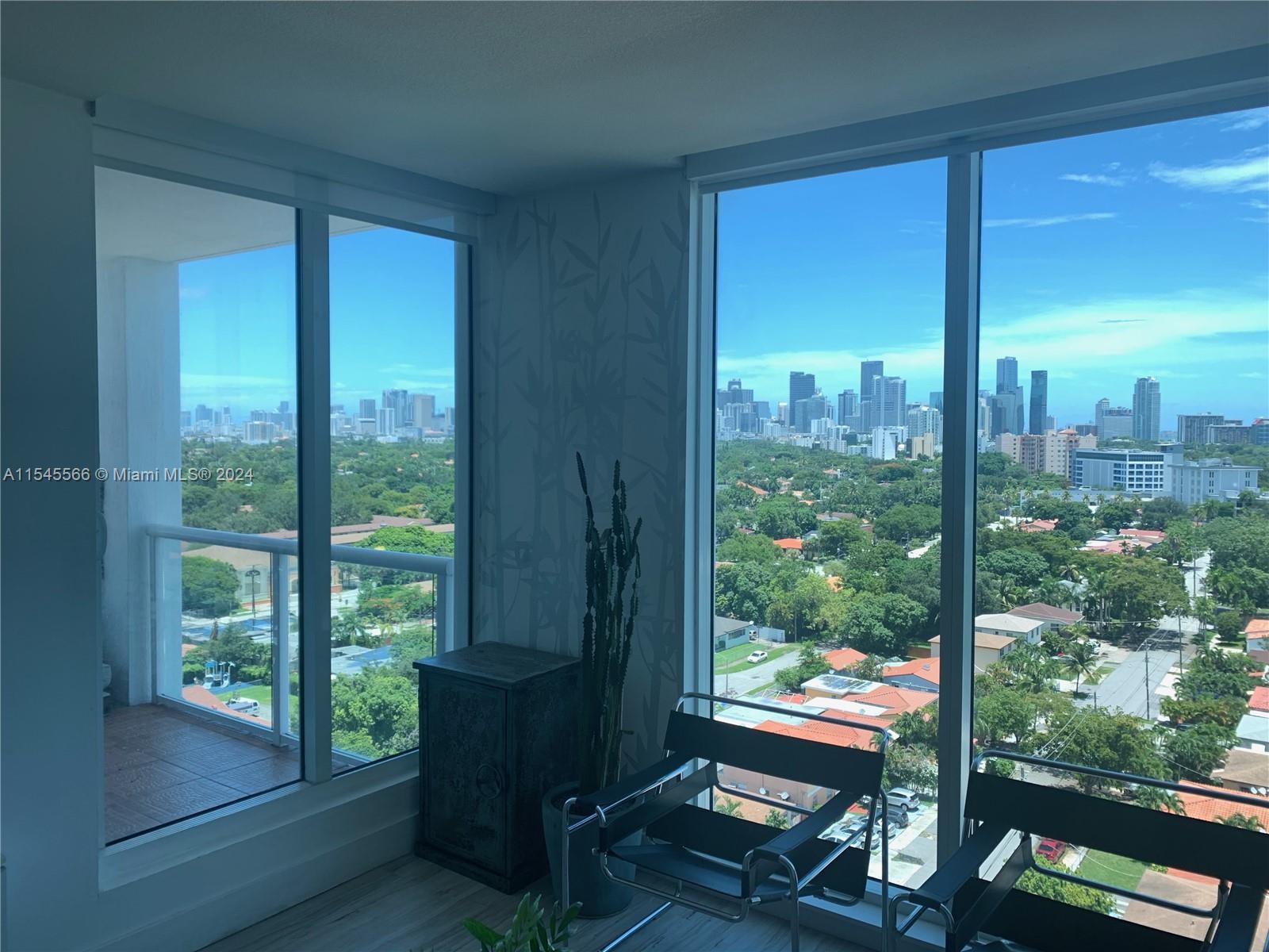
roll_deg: -0.2
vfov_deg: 53.1
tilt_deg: -0.5
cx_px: 634
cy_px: 476
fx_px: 953
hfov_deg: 67.3
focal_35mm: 26
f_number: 1.8
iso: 25
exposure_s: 1/125
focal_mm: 4.25
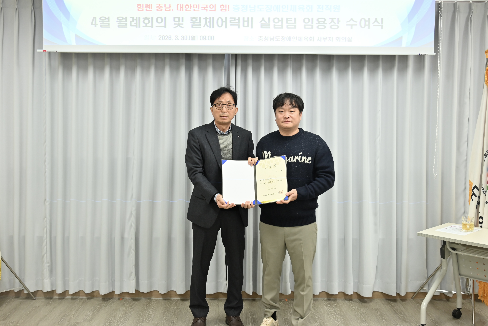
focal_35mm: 35
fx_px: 475
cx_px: 244
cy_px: 163
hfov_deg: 54.4
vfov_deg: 37.9
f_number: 4.5
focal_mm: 35
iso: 1000
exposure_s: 1/80
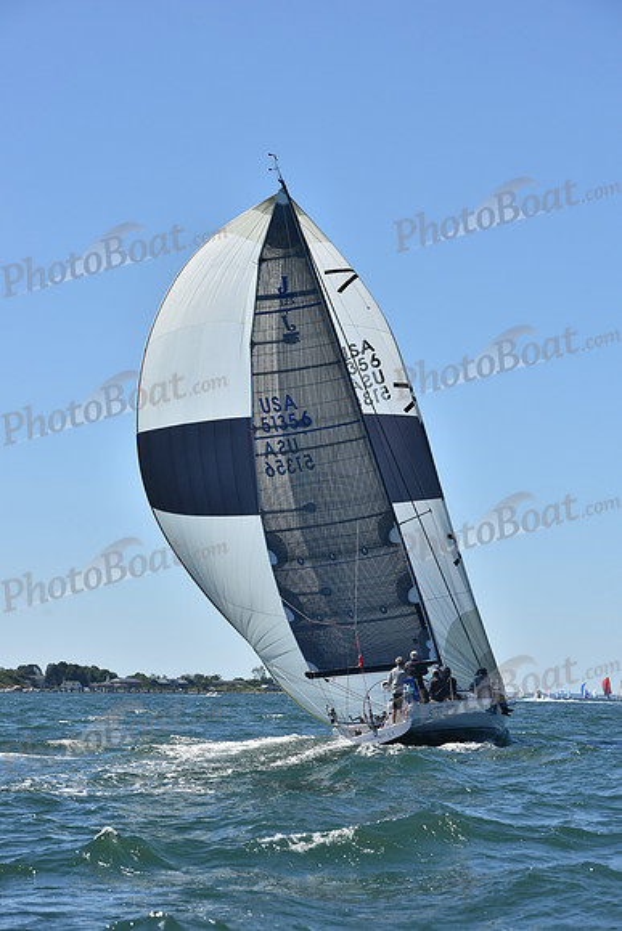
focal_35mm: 98
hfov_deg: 14.0
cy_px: 466
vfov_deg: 20.8
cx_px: 311
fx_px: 2538
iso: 250
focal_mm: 98
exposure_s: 1/1250
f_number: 8
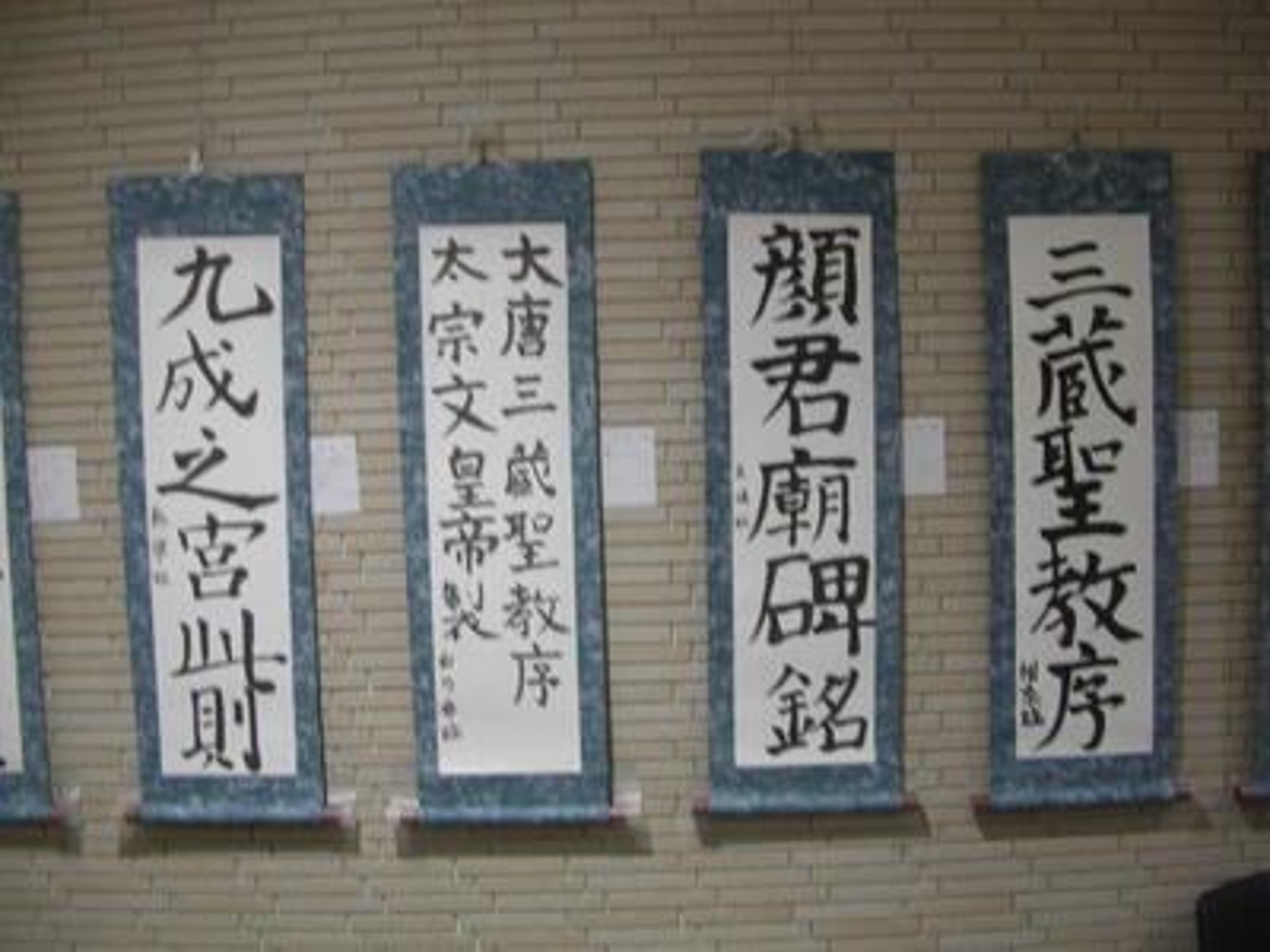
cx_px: 635
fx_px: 1284
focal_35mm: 35
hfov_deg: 52.6
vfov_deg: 40.7
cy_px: 476
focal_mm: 5.8
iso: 76
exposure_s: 1/6
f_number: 2.8
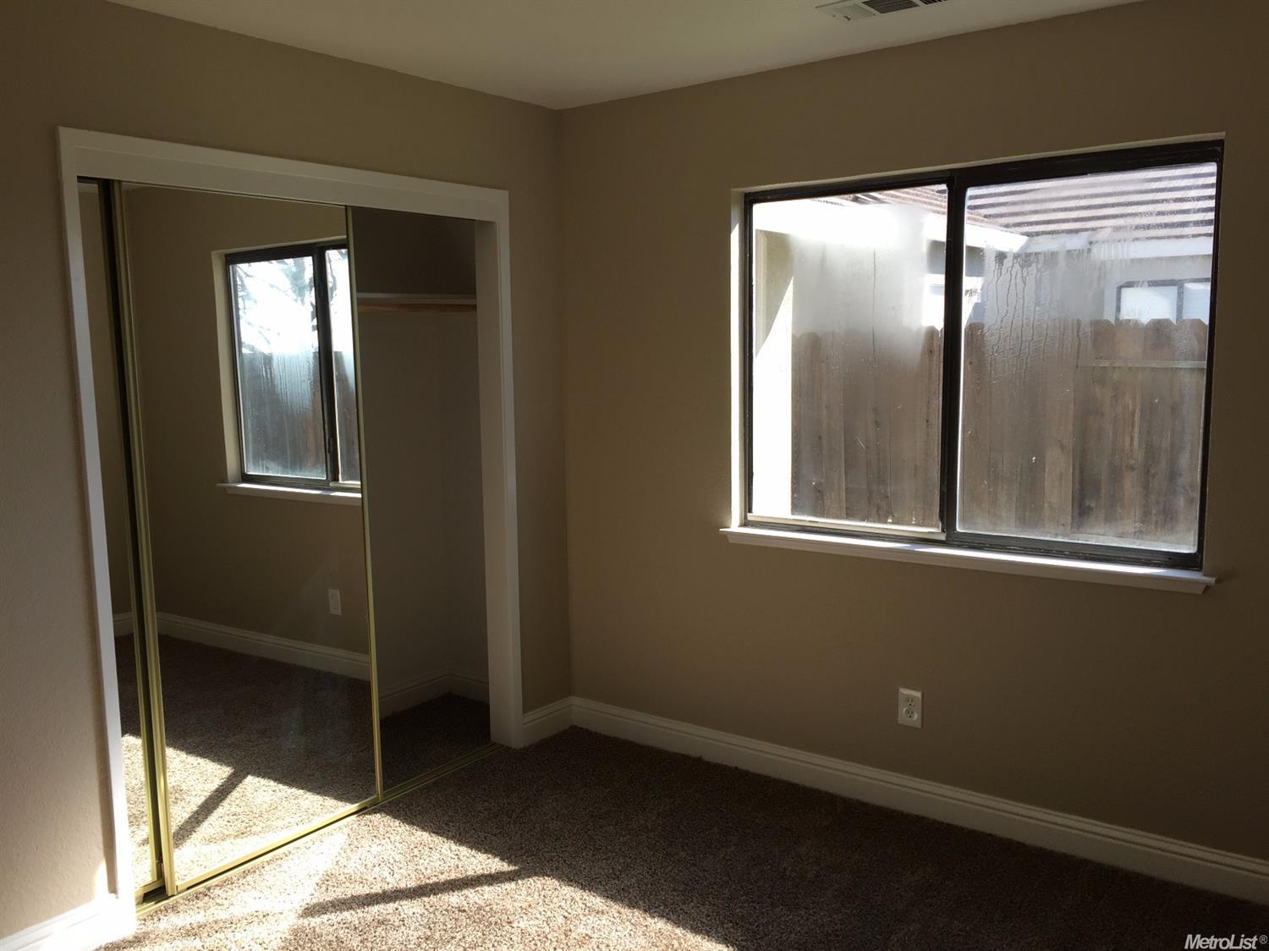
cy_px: 476
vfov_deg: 48.2
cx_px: 634
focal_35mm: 29
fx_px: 1063
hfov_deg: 61.7
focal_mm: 4.15
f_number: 2.2
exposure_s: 1/332
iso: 32
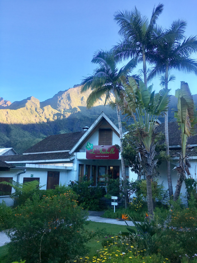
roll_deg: -2.2
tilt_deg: +13.3
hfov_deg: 48.2
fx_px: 220
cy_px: 132
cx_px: 98
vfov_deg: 61.7
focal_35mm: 29
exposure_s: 1/207
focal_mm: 4.15
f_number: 2.2
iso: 25
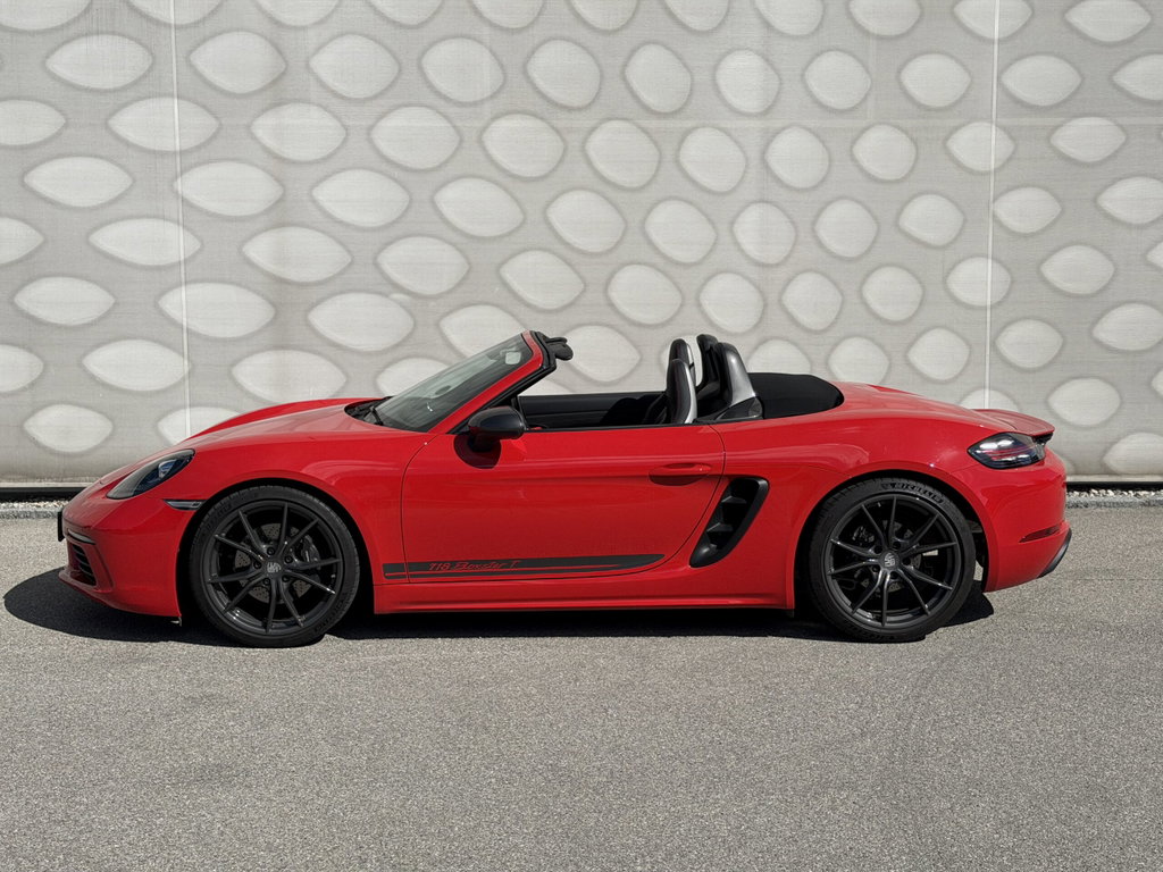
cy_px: 436
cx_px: 582
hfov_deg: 39.7
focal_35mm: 48
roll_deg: +0.6
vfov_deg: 30.3
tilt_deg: -6.2
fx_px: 1613
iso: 64
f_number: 1.78
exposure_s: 1/9901
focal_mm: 6.76
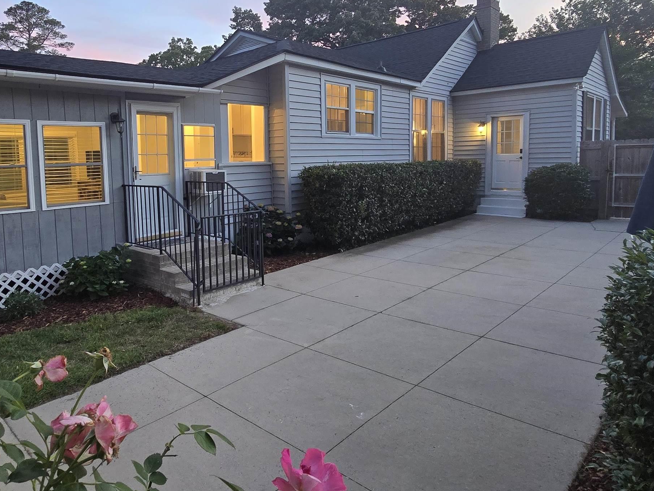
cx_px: 277
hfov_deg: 75.9
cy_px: 193
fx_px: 416
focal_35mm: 22
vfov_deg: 60.5
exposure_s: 1/60
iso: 250
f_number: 2.2
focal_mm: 2.2
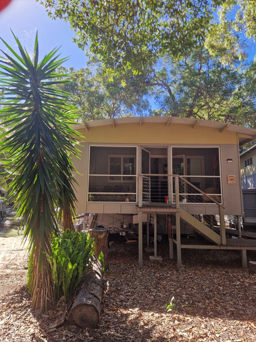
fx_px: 227
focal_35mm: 23
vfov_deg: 73.9
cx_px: 128
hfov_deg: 58.9
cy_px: 171
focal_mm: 5.4
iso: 50
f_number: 1.8
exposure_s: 1/375
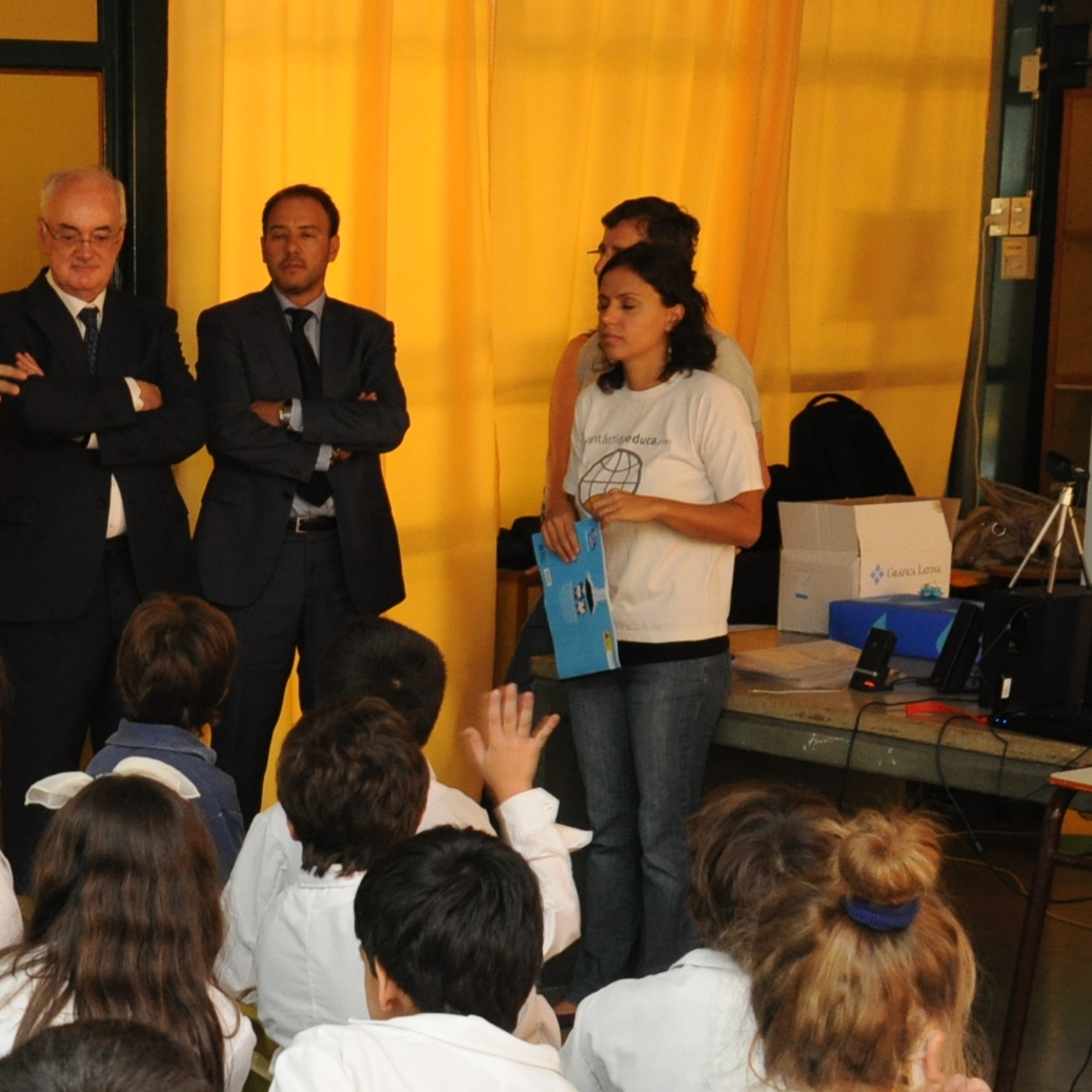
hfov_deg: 23.2
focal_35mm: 71
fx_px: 2534
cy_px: 986
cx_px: -37
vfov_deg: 23.7
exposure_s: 1/30
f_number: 5
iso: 800
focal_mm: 18
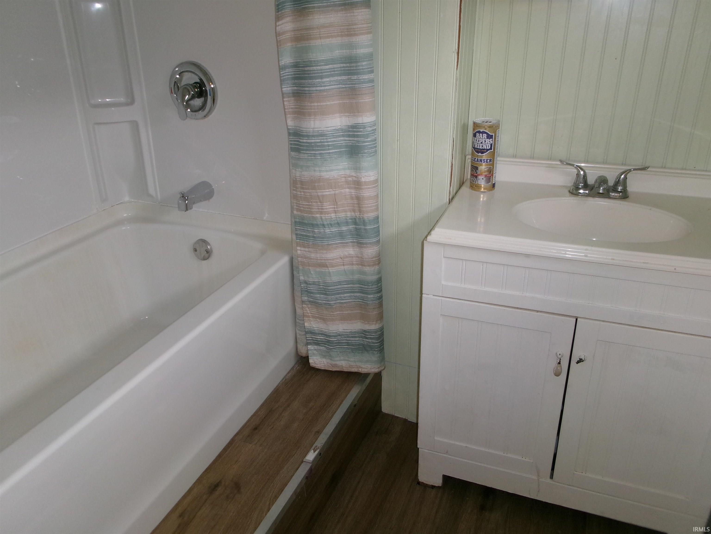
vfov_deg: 49.7
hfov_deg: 63.4
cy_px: 267
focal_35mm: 28
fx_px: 575
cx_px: 356
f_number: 3.9
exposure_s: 1/34
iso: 200
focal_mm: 5.1
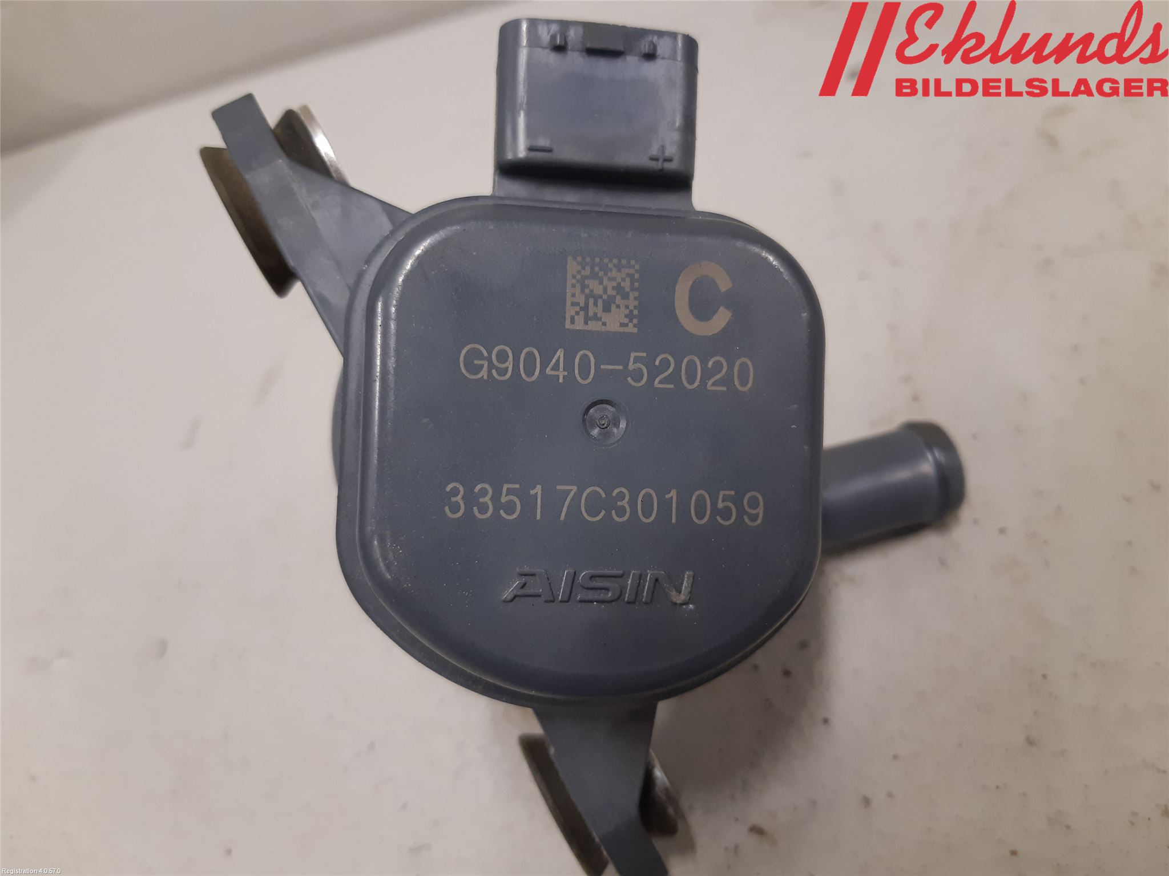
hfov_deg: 67.3
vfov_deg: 53.1
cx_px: 584
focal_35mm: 26
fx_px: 878
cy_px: 438
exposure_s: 1/50
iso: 160
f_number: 1.7
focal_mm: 3.93
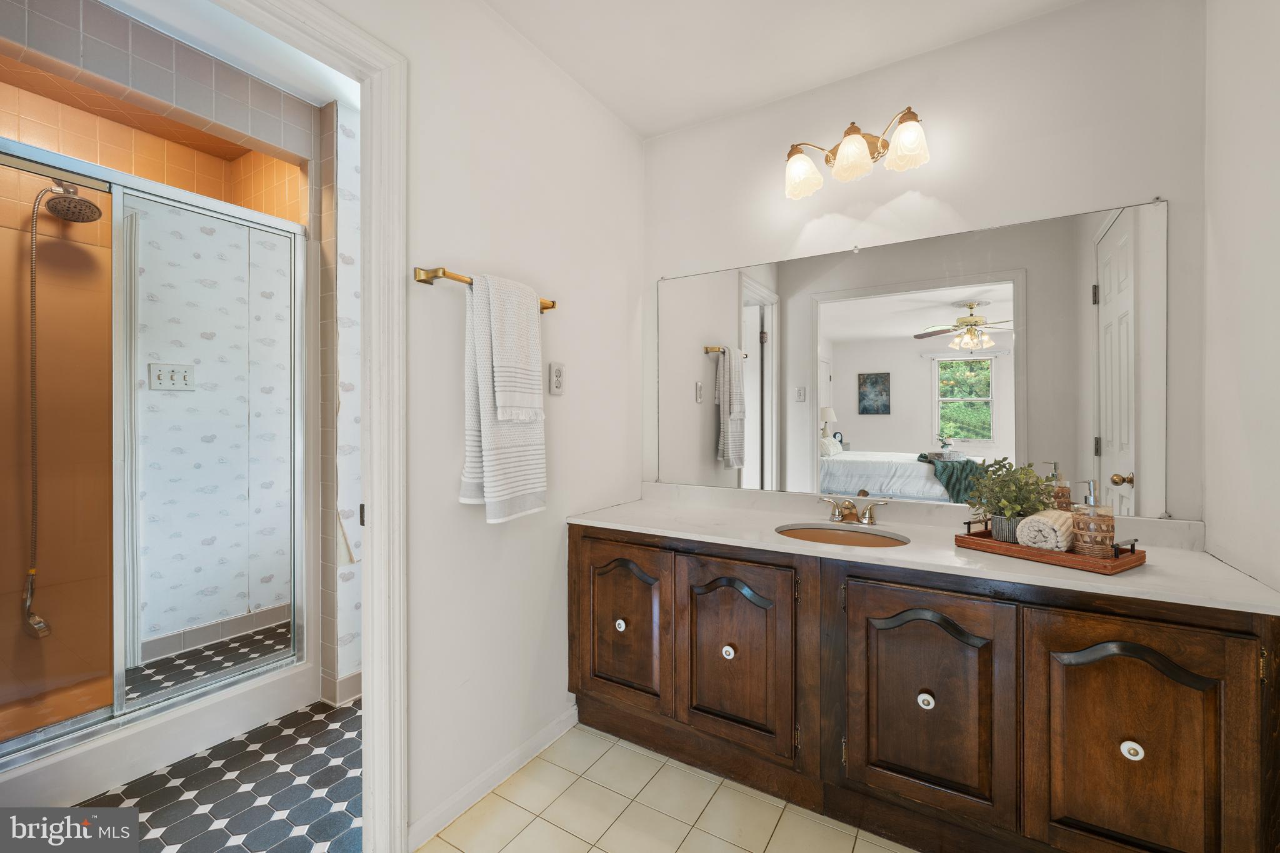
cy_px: 426
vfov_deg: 77.3
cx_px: 640
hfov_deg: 100.4
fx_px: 533
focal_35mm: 15
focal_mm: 15
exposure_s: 1.6
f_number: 8
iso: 100
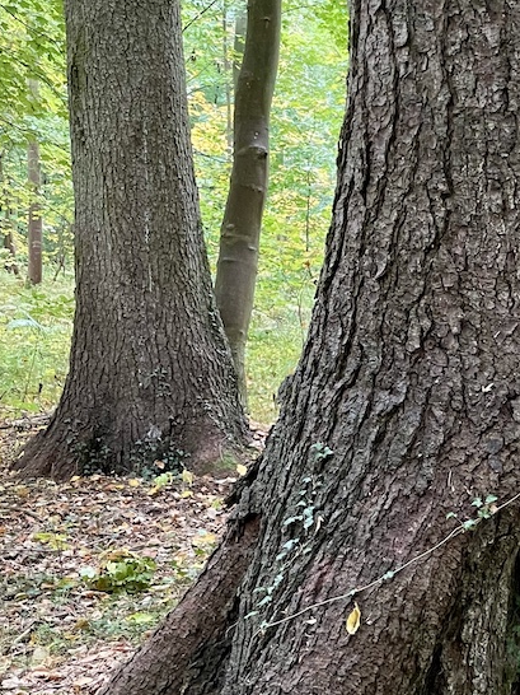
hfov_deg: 22.9
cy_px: 418
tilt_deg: -5.1
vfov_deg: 31.6
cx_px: 543
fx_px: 1223
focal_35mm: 61
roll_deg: -0.7
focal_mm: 4.2
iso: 500
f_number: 1.6
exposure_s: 1/60
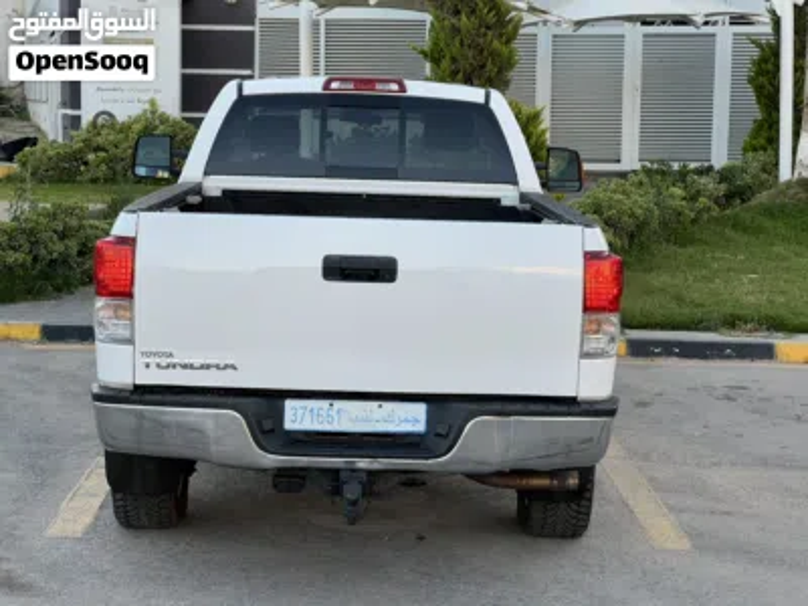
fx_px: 1797
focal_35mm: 77
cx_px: 404
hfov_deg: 25.3
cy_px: 303
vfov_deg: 19.1
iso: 50
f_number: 2.8
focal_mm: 9
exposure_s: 1/99
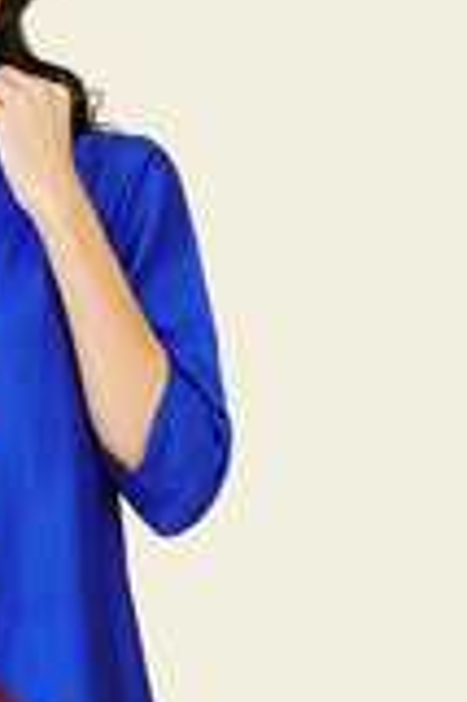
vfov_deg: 12.3
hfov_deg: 8.4
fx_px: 3178
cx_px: 0
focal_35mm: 163
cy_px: 831
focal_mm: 50
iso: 160
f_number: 8
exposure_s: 1/160
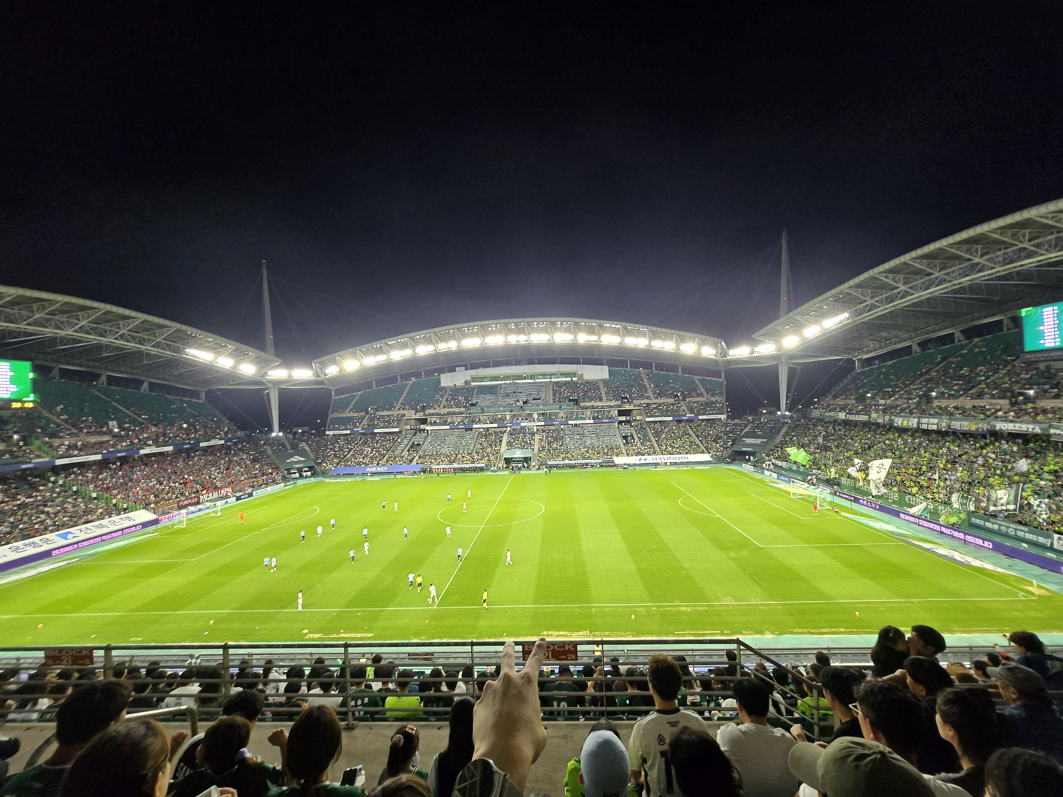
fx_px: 399
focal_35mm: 13
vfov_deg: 89.9
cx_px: 532
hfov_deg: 106.2
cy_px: 398
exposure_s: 1/60
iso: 100
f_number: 2.2
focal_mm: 1.7
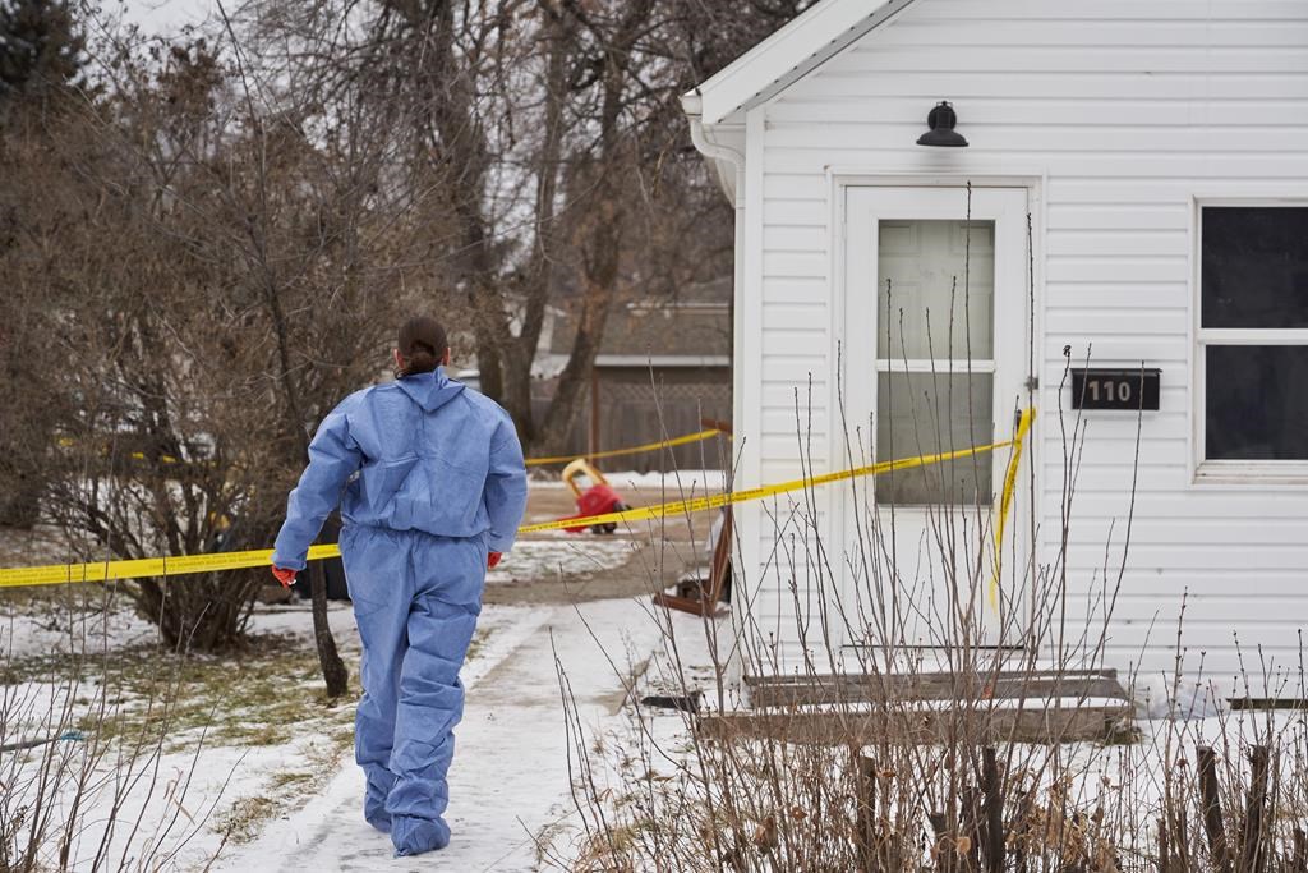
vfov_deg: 15.9
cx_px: 654
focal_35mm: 86
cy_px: 436
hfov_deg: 23.6
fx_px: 3125
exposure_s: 1/3200
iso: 1600
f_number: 4.5
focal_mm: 86
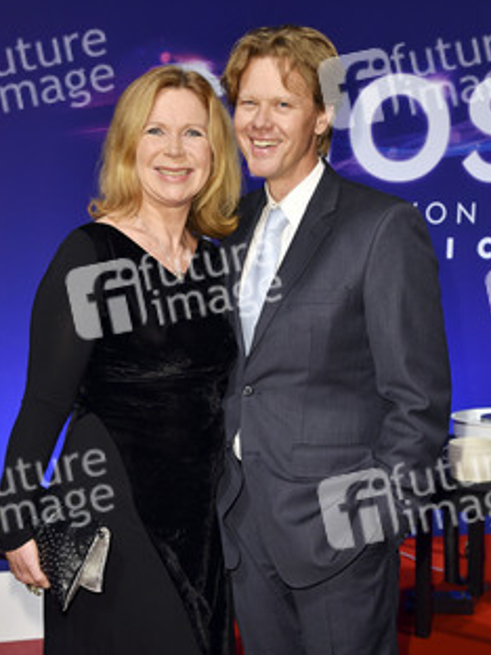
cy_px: 395
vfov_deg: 30.2
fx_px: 1210
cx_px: 235
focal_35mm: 64
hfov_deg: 22.9
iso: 800
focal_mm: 52
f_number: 6.3
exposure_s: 1/200
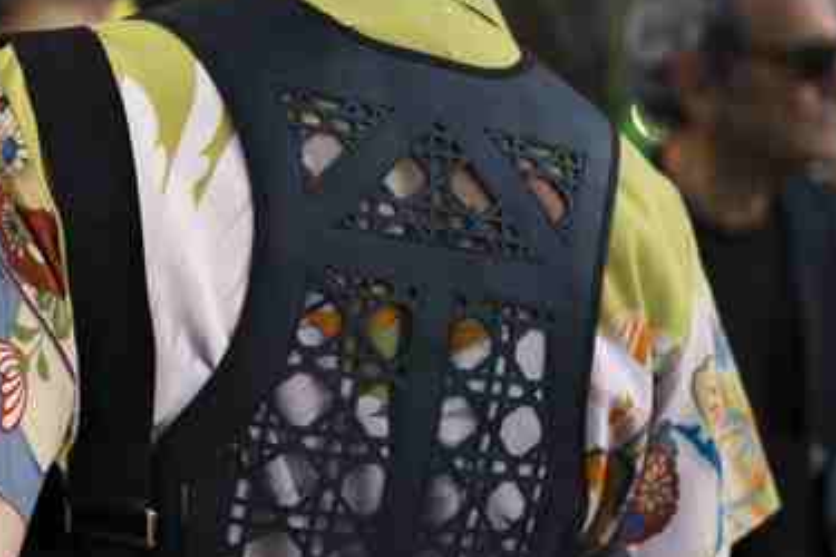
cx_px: 165
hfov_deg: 21.9
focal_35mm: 92
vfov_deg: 14.8
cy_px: 350
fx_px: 2136
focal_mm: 50
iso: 400
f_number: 1.8
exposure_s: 1/800
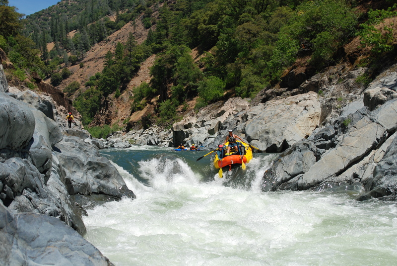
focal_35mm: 52
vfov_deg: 25.8
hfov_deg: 37.8
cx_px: 198
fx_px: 579
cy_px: 133
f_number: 5
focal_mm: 35
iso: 100
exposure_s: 1/640
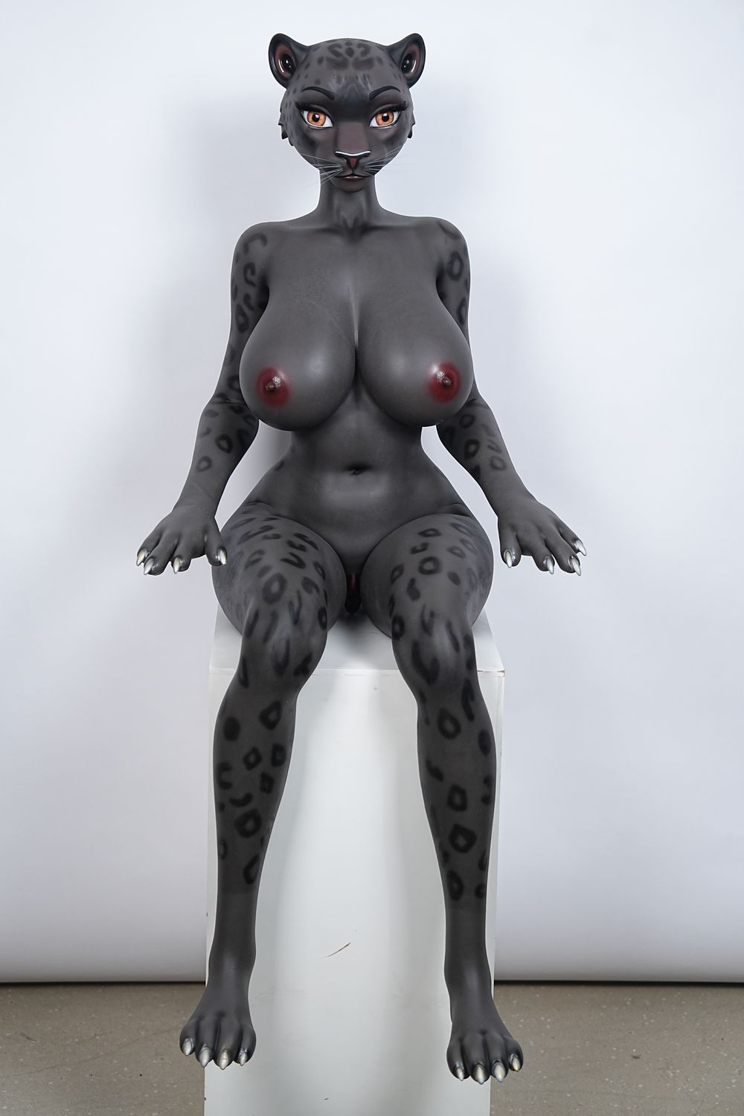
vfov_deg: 28.8
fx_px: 2170
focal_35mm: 70
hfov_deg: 19.5
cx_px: 372
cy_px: 558
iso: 800
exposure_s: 1/1000
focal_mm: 70
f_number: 2.8
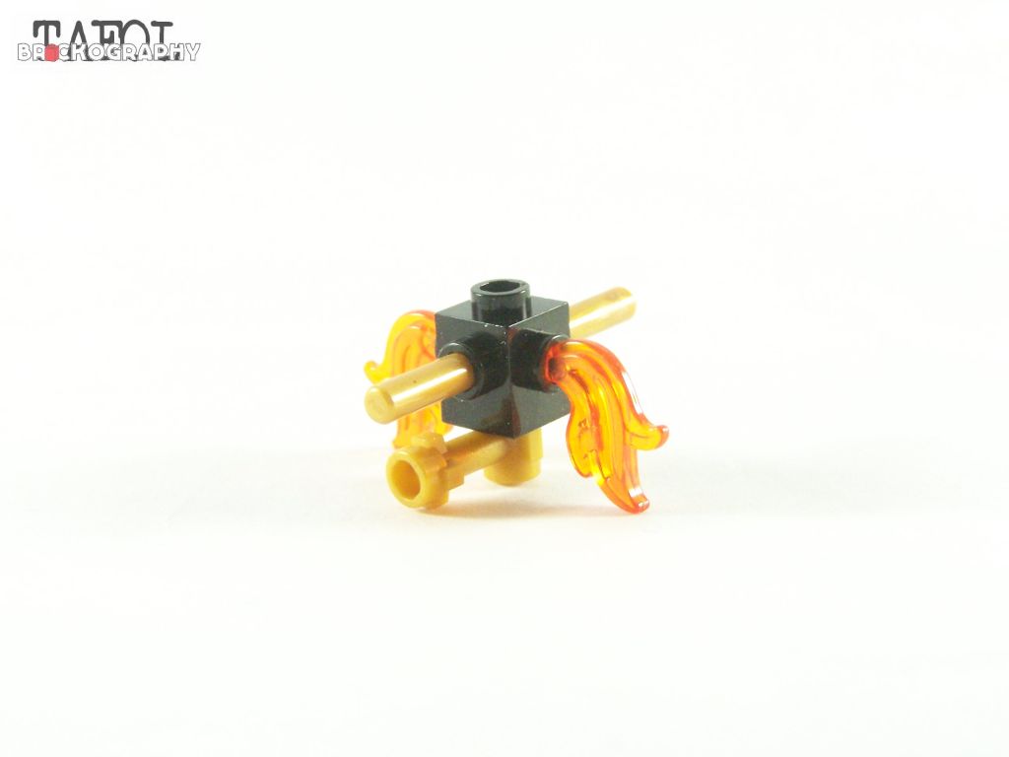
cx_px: 504
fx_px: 2186
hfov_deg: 26.0
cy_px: 378
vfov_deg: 19.6
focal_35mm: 75
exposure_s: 1/60
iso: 400
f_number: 4
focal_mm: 12.4
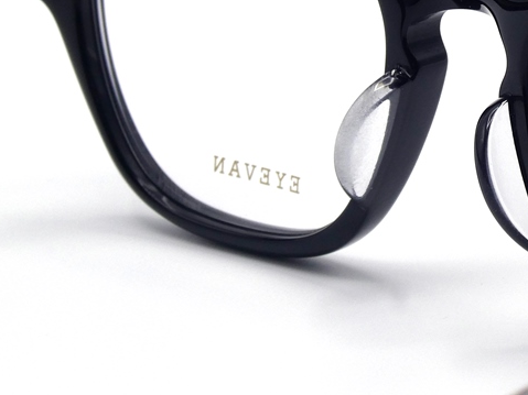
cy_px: 103
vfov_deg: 5.7
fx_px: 3950
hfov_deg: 7.6
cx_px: 387
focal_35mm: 259
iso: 80
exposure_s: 1/200
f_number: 5.2
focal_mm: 22.3
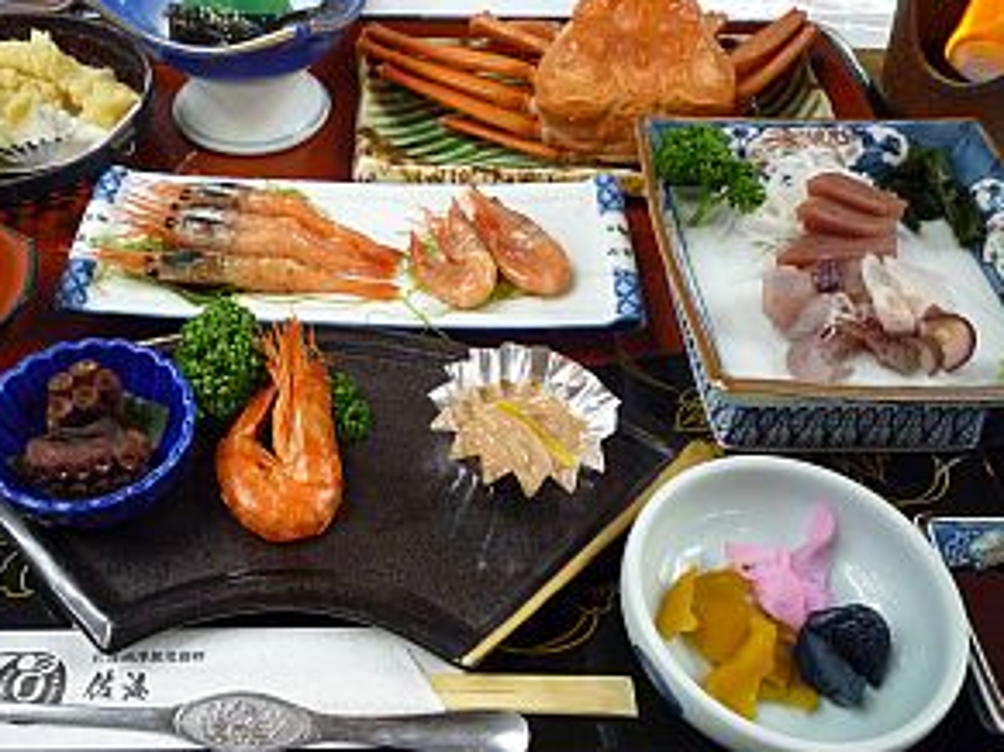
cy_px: 369
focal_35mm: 33
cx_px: 376
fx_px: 957
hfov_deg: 54.7
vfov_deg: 42.9
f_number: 2.8
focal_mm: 4.4
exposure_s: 1/20
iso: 400
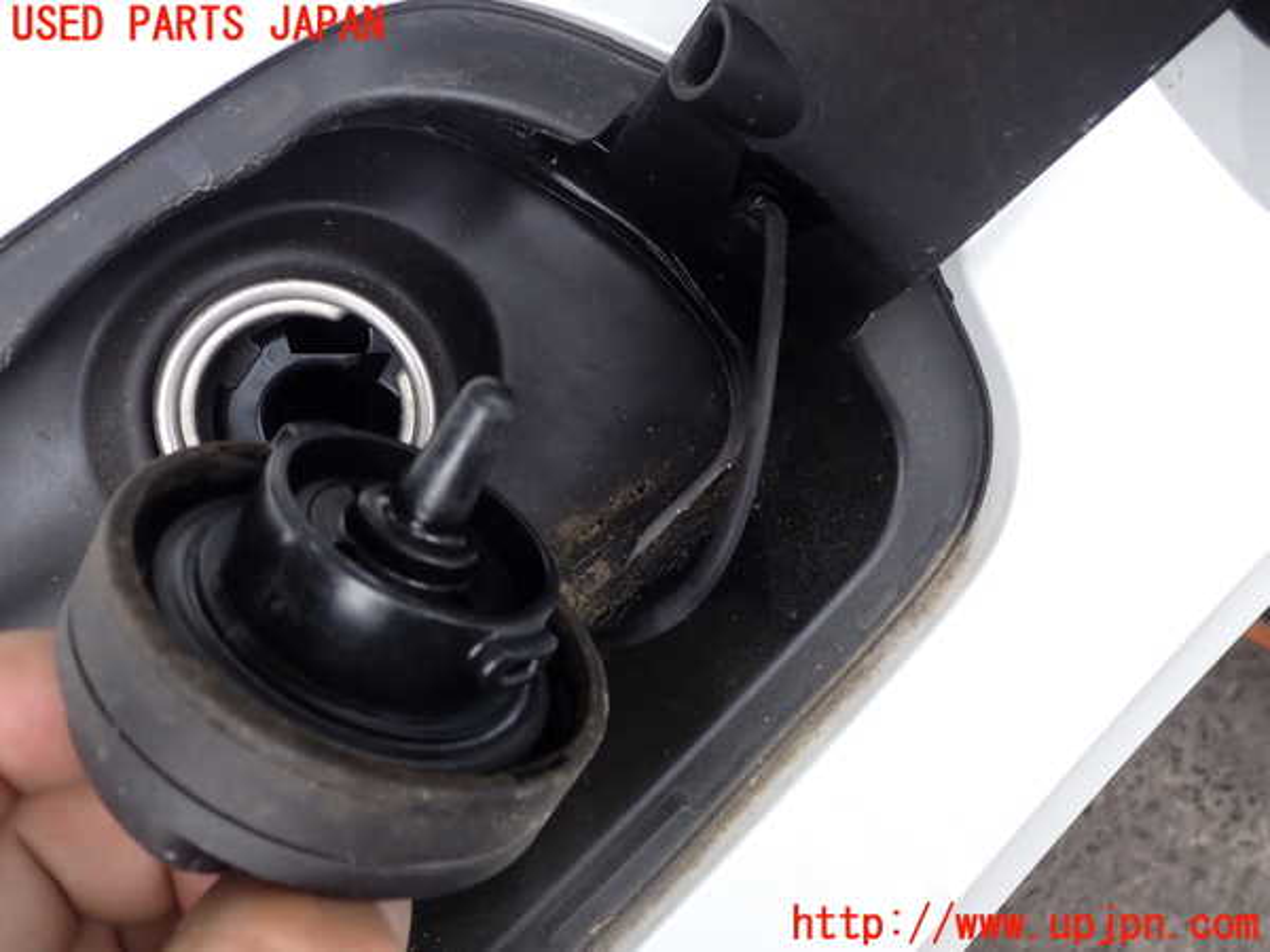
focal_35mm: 30
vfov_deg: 46.8
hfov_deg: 60.0
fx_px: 1101
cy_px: 476
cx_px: 635
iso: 100
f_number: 3.2
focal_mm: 5.4
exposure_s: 1/80
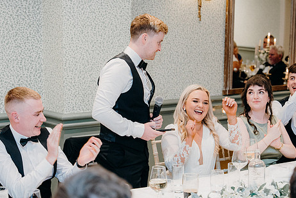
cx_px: 145
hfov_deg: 24.8
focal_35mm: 82
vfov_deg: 16.6
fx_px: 674
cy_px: 120
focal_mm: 65
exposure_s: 1/160
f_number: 3.5
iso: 2500
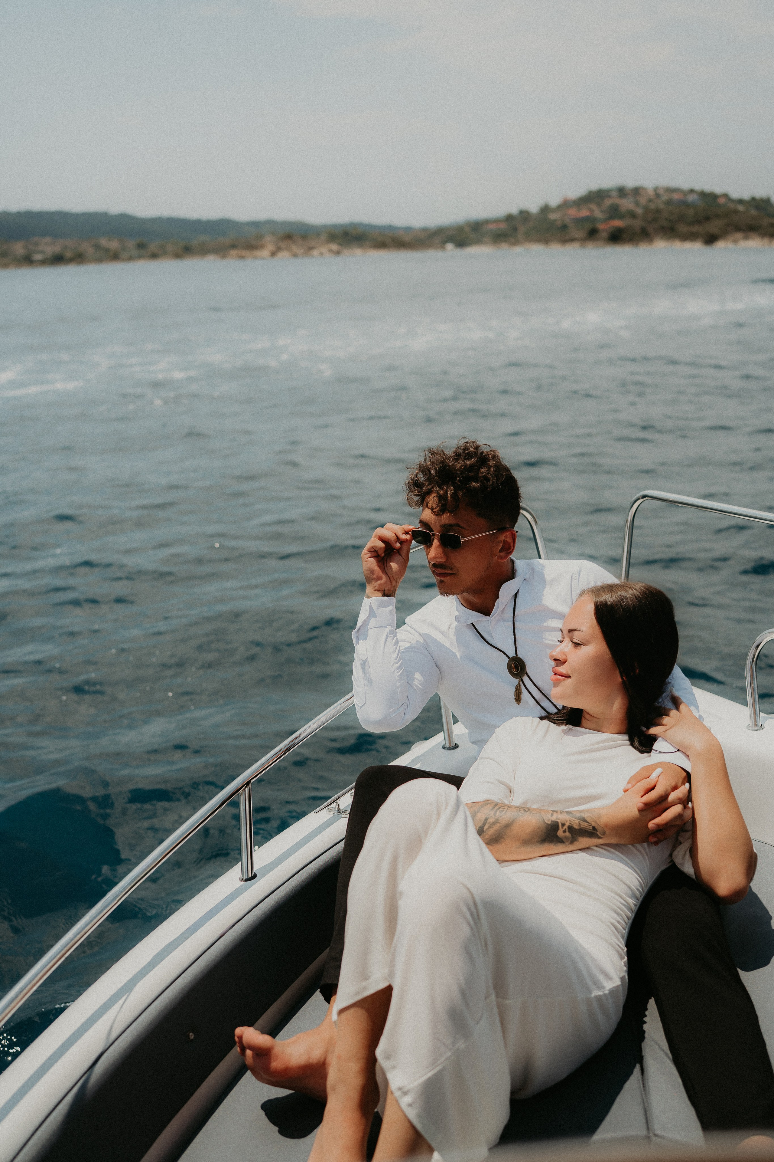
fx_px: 1129
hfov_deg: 37.9
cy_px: 581
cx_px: 387
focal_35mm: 35
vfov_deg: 54.4
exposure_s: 1/4000
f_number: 2.5
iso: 160
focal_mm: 35
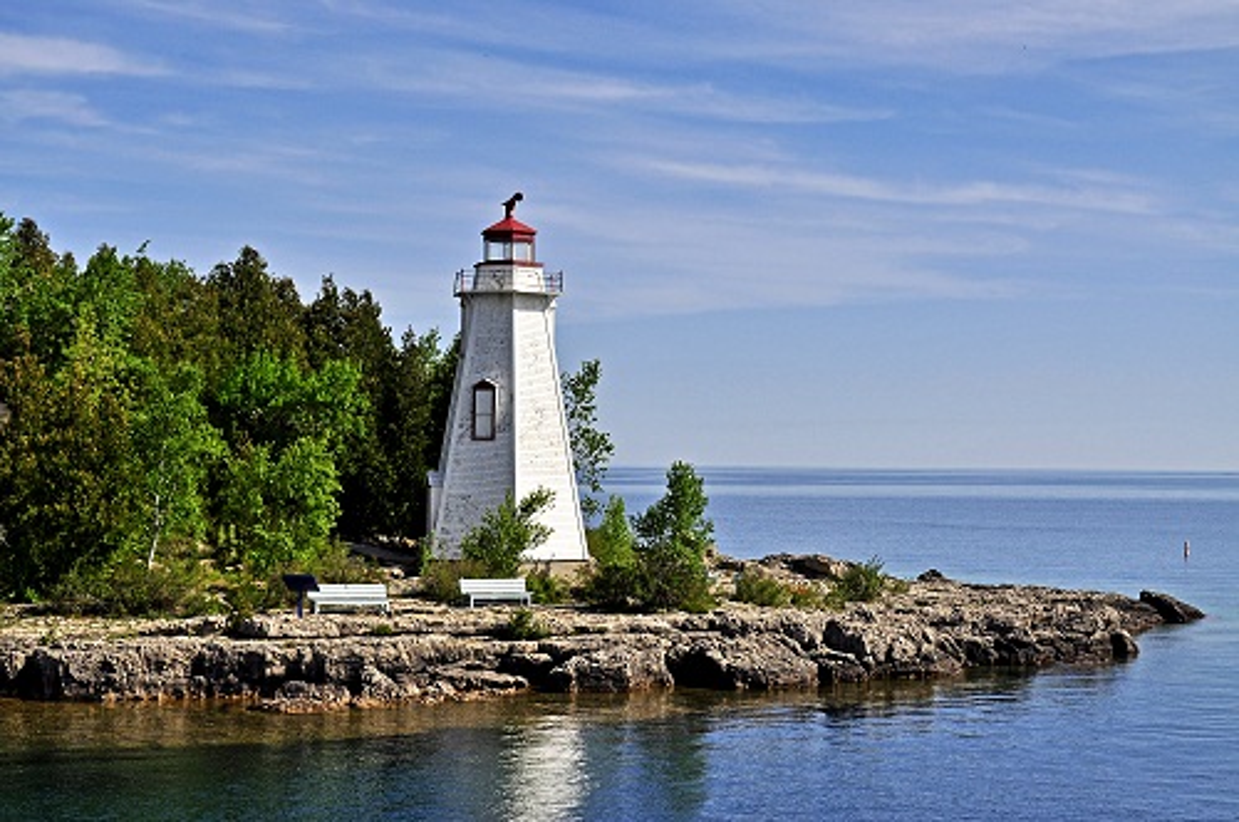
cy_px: 411
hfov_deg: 31.9
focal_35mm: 63
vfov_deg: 21.5
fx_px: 2165
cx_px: 620
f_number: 8
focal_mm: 42
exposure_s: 1/1600
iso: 200
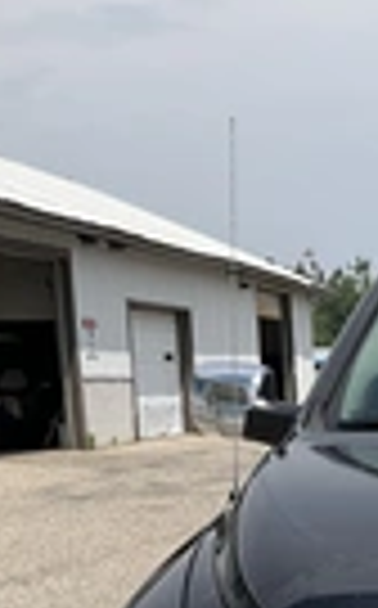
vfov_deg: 21.8
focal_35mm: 91
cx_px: 670
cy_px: 635
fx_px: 1505
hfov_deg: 13.0
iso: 25
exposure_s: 1/2667
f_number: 1.8
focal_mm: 3
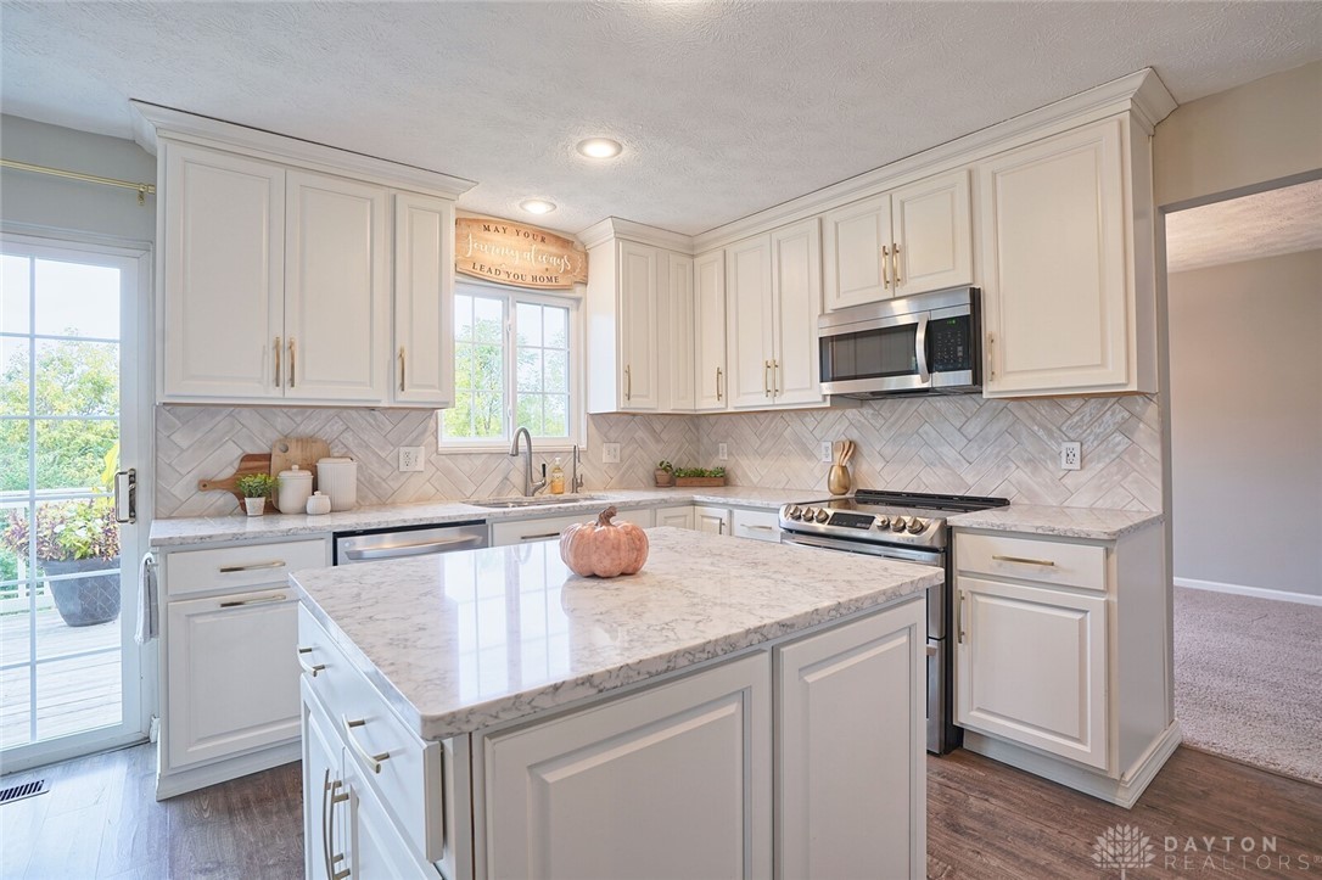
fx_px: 624
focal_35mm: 17
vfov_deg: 70.4
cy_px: 440
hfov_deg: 93.3
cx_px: 661
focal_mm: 17
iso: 400
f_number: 7.1
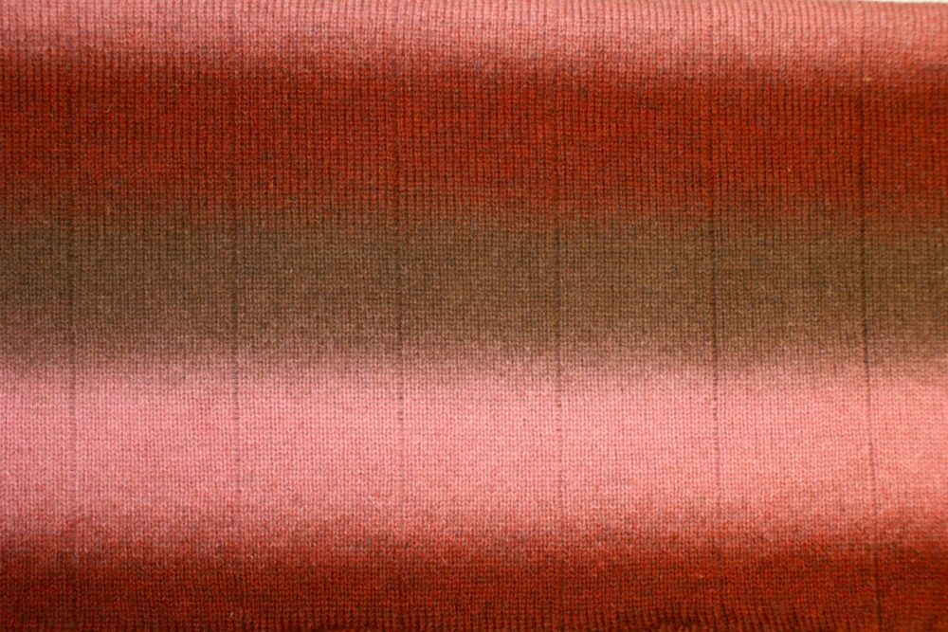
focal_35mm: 42
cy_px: 316
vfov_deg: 31.9
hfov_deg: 46.4
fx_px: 1106
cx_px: 474
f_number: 5.6
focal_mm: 28
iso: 400
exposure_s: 1/60
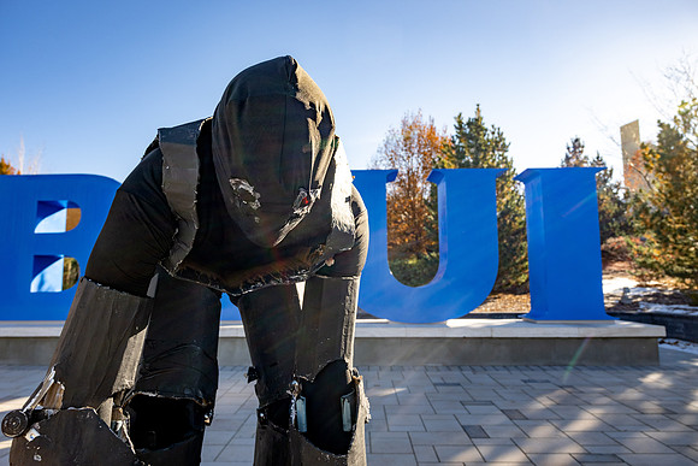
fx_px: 465
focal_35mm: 24
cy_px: 233
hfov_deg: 73.7
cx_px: 349
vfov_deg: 53.2
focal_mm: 24
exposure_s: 1/400
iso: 250
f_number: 6.3
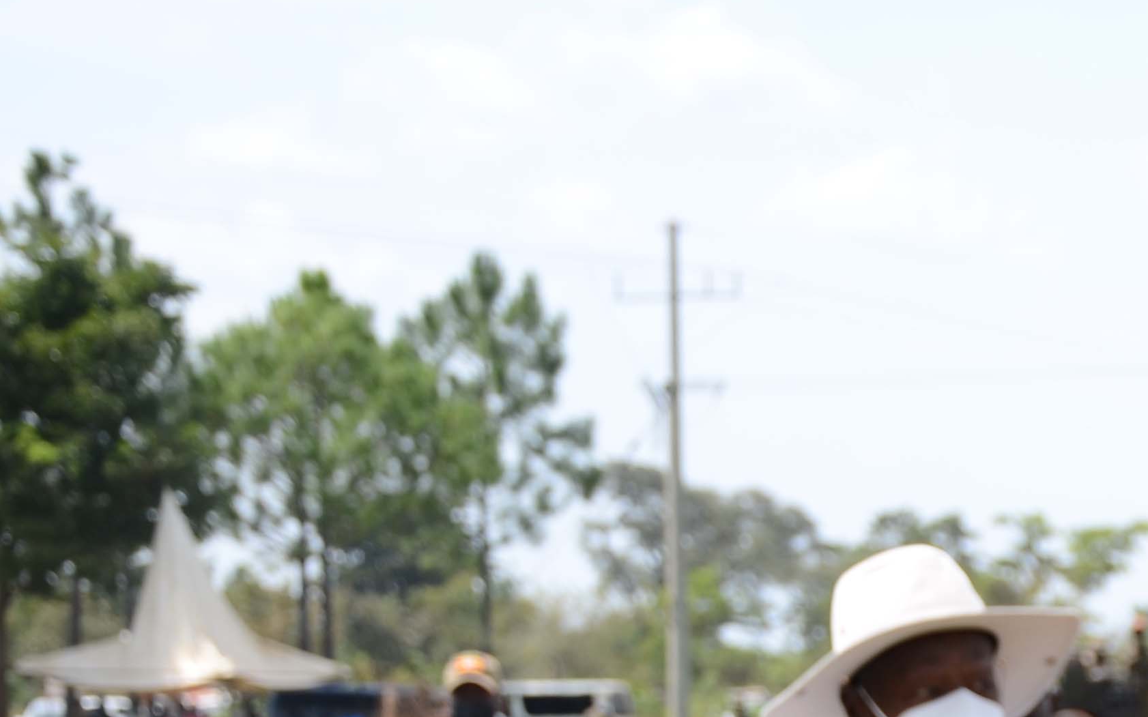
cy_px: 1007
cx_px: 1408
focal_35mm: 156
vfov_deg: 8.2
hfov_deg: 13.0
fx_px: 4896
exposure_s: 1/400
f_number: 4.5
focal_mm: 35
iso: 100
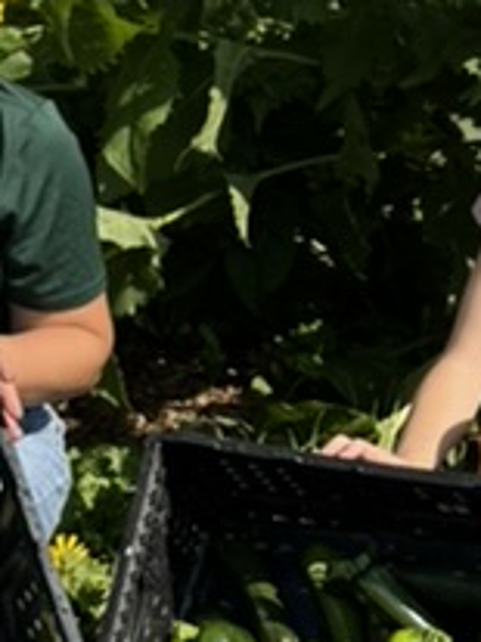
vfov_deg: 16.4
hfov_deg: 12.0
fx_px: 2207
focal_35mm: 119
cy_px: 124
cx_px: 670
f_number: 1.78
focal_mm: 6.76
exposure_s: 1/2710
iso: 80
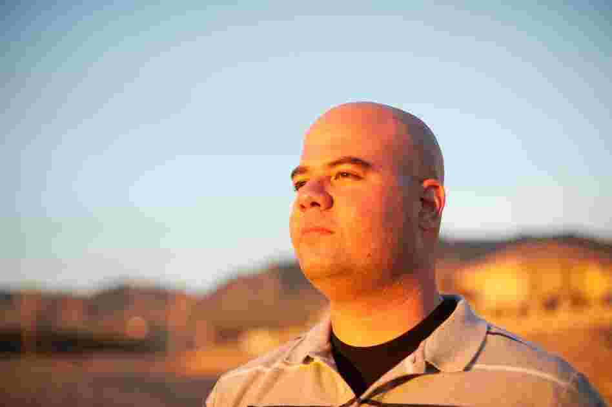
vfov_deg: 26.9
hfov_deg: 39.6
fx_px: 849
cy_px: 204
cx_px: 306
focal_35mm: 50
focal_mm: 50
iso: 200
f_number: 2
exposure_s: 1/800
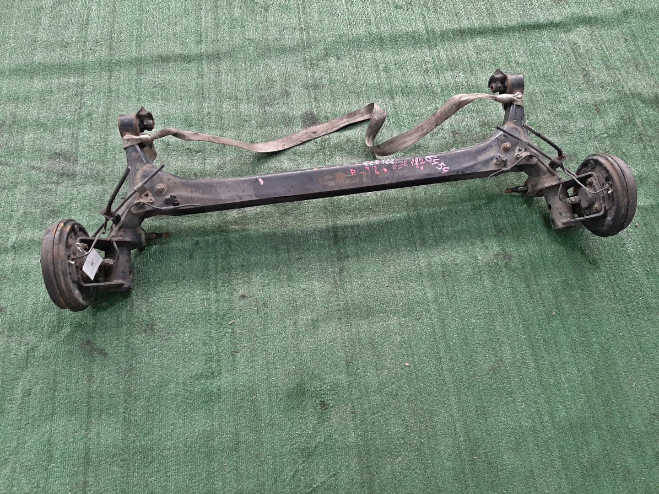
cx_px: 330
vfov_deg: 53.1
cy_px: 247
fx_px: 495
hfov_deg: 67.3
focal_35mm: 26
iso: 154
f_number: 1.7
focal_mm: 3.93
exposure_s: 1/50
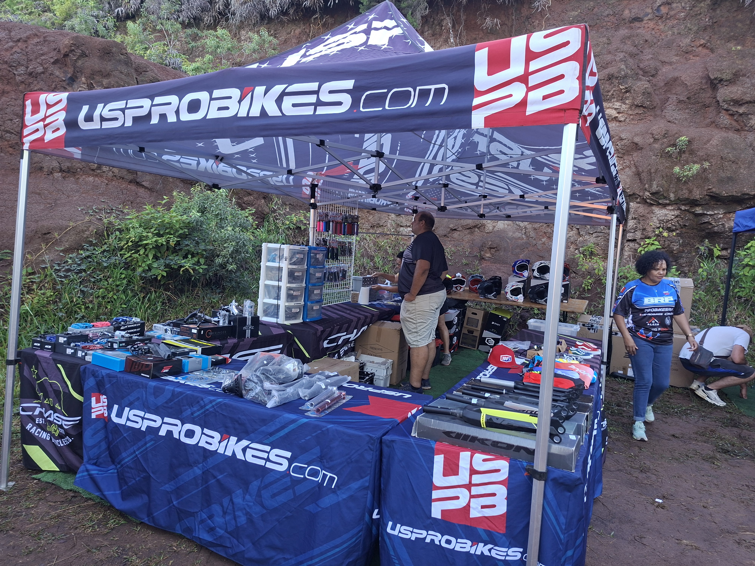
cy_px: 283
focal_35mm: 23
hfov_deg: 73.9
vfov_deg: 58.9
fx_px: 502
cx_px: 378
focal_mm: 5.54
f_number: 1.8
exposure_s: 1/100
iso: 50
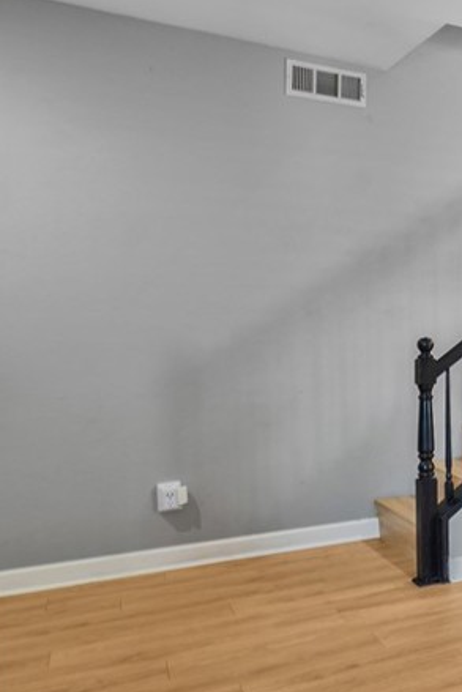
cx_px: 795
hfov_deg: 23.4
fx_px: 673
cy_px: 417
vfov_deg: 54.0
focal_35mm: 35
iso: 100
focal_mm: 10
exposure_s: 1/3
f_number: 8
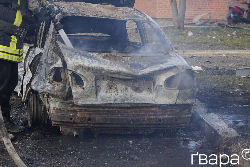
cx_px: 62
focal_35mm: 99
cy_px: 41
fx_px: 688
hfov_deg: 20.4
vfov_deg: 13.8
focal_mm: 61
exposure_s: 1/80
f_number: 5
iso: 100
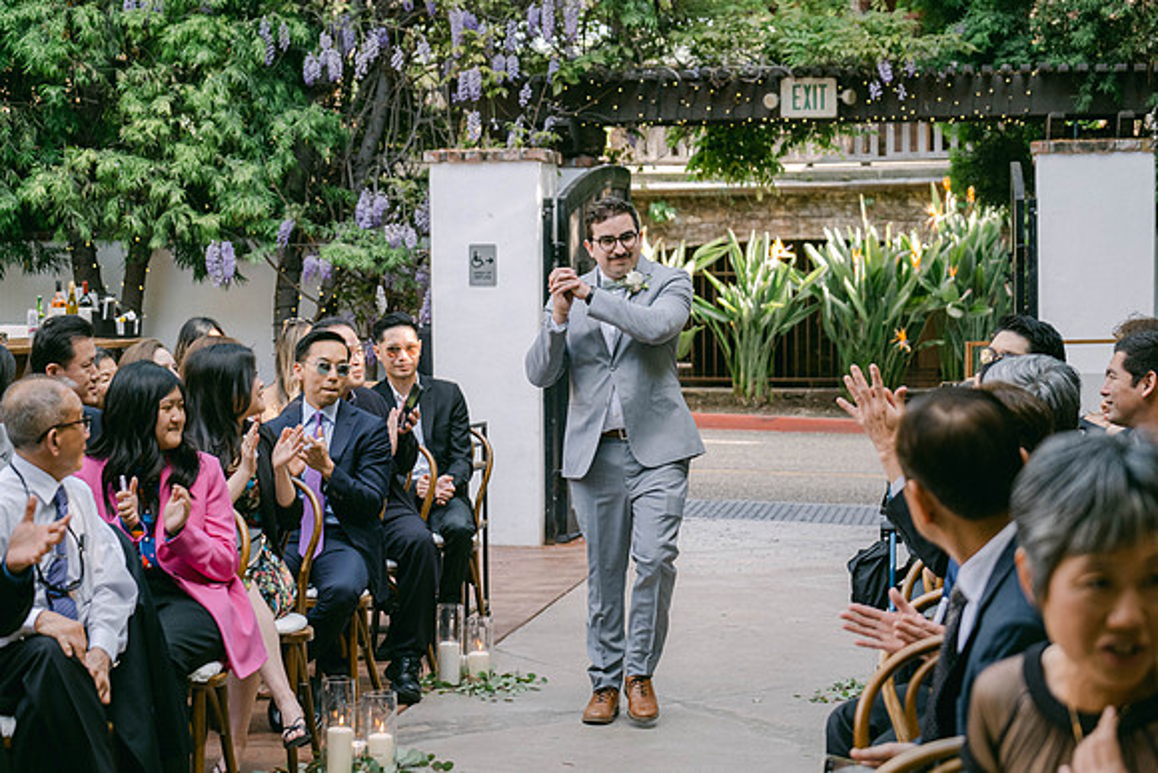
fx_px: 3642
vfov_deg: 12.1
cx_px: 579
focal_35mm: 113
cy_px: 386
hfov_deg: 18.1
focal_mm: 71.5
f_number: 2.8
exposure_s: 1/220
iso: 320
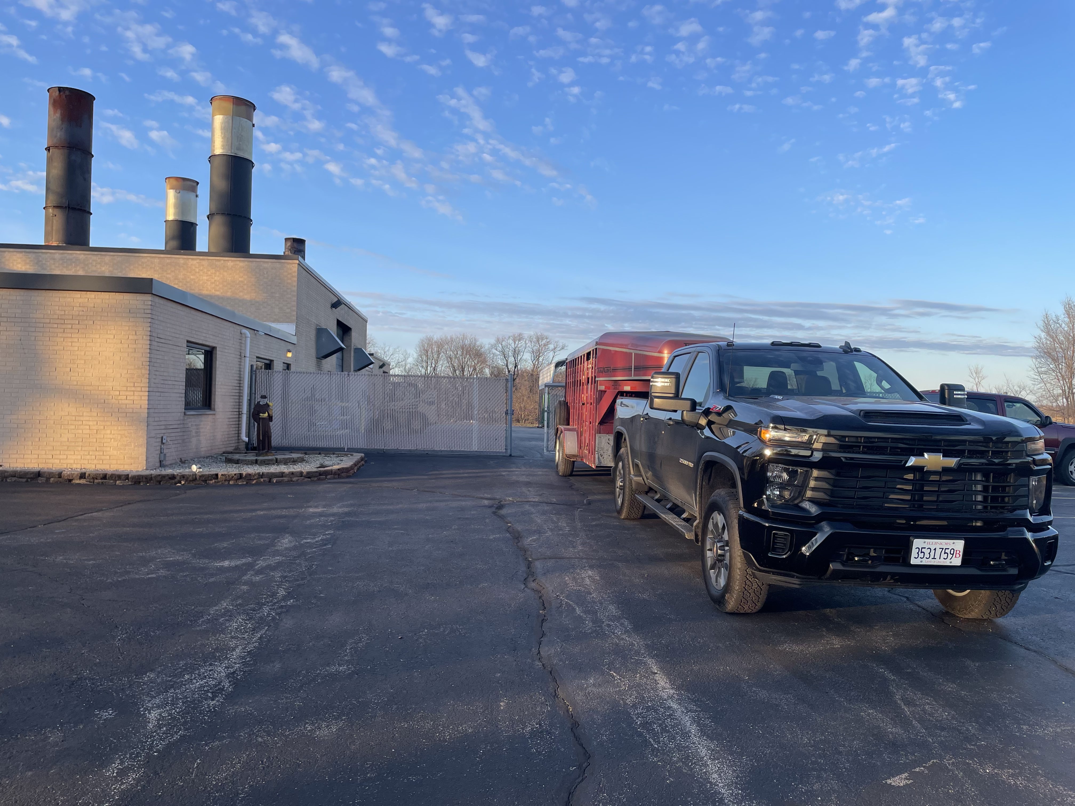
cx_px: 538
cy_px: 403
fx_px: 807
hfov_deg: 67.3
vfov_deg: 53.1
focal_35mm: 26
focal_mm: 4.2
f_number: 1.6
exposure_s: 1/836
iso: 32
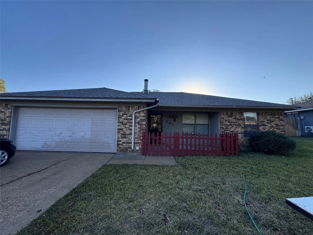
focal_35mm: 14
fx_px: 127
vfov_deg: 85.7
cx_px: 156
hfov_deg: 102.1
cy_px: 118
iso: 40
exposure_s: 1/796
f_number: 2.2
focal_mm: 2.22
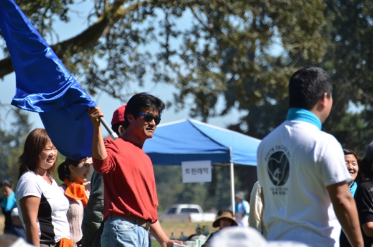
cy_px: 117
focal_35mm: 321
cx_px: 180
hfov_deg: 6.4
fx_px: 3319
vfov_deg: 4.3
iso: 400
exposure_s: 1/1600
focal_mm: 200
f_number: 5.6
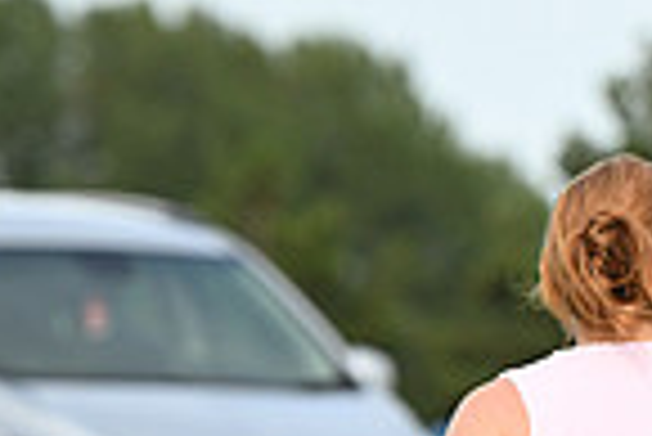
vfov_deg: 1.7
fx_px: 14521
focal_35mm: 801
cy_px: 146
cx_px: 1246
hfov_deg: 2.6
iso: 1000
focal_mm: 200
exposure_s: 1/2500
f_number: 4.5
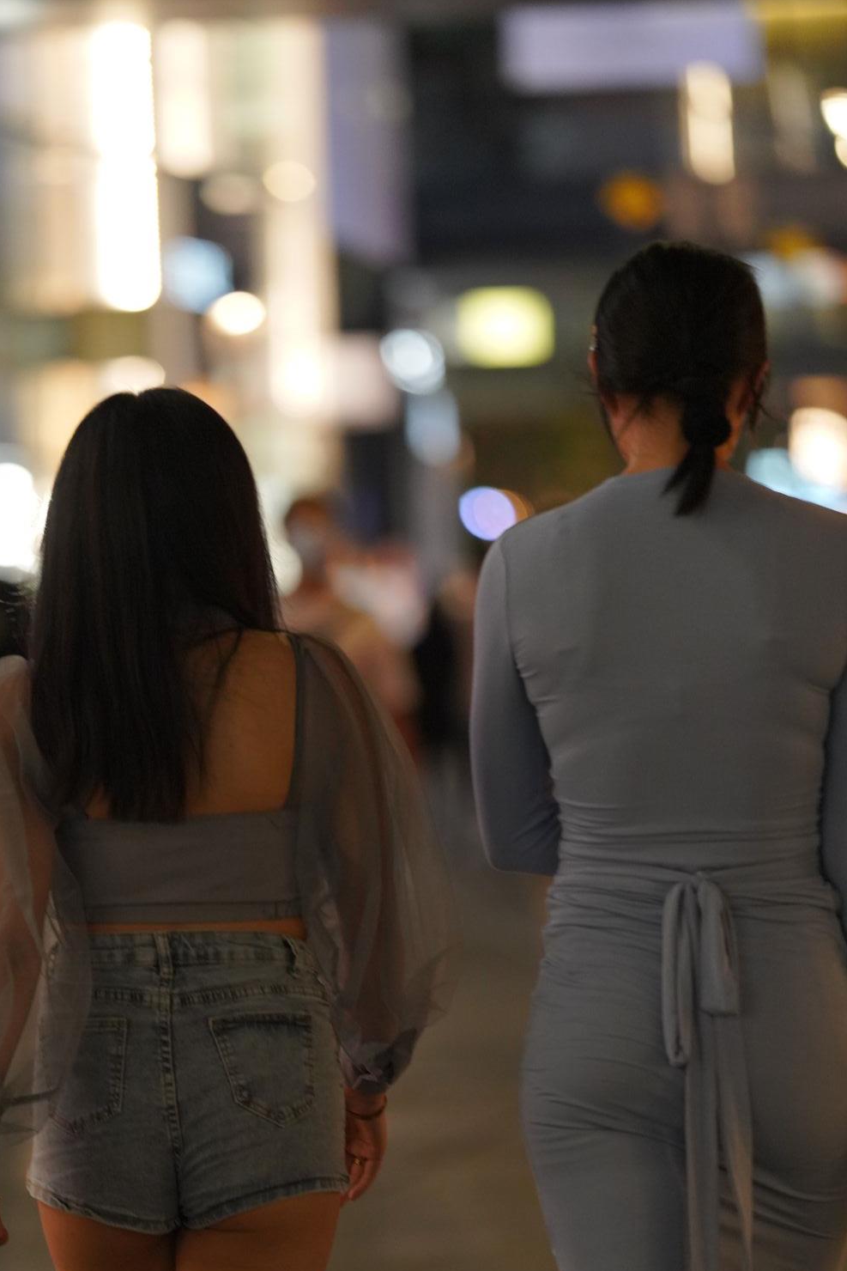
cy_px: 970
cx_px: 264
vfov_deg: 9.9
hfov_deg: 6.6
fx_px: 7338
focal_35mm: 208
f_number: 1.8
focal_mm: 135
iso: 2000
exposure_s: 1/250
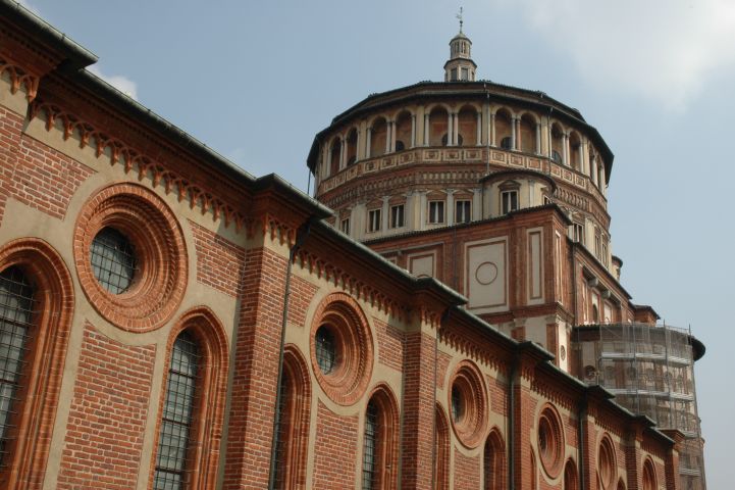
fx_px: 888
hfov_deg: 45.0
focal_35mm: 44
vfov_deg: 30.8
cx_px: 368
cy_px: 245
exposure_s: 1/100
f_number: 18
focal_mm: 29
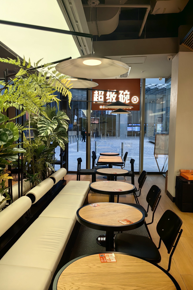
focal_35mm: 29
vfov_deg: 63.7
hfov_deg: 44.8
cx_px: 81
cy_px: 146
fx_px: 233
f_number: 2
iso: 50
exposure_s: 1/256
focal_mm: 5.75
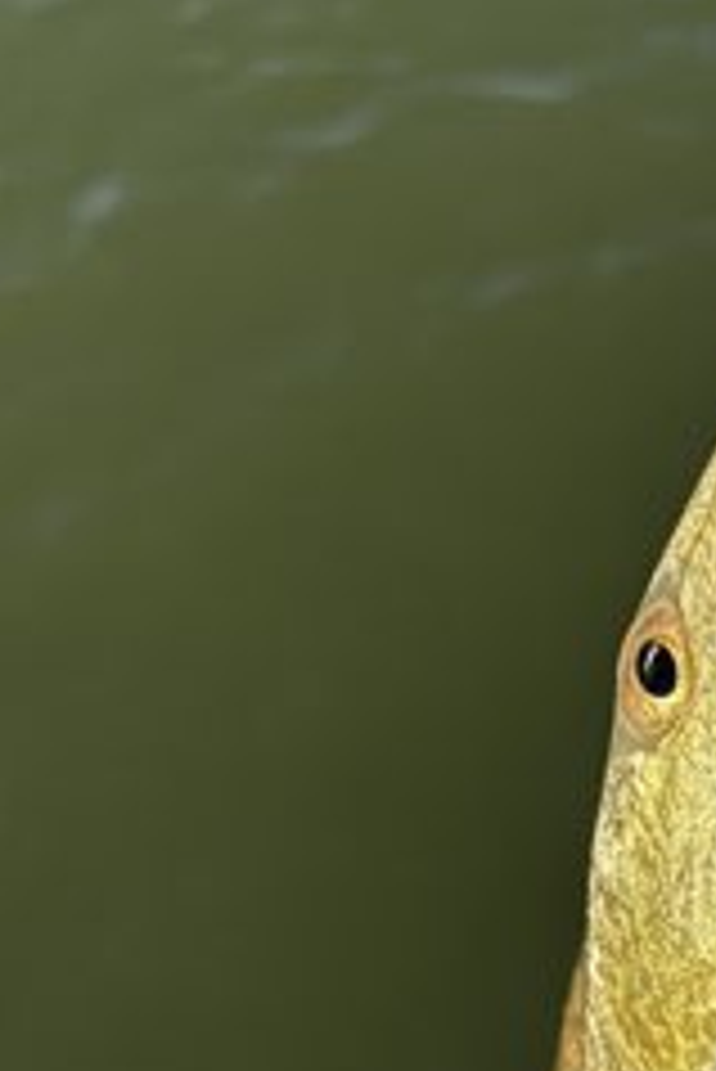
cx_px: 644
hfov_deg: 20.0
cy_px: 994
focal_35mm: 67
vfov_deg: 28.7
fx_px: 1996
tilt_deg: -55.4
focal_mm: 6.86
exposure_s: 1/2525
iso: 80
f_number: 1.78
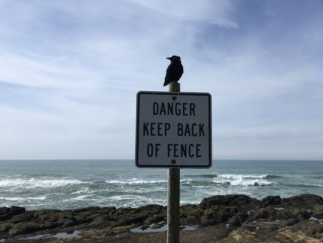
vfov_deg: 48.2
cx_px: 162
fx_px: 271
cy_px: 122
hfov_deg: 61.7
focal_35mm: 29
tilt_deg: +8.4
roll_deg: -0.8
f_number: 2.2
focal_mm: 4.15
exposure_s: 1/3344
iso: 25
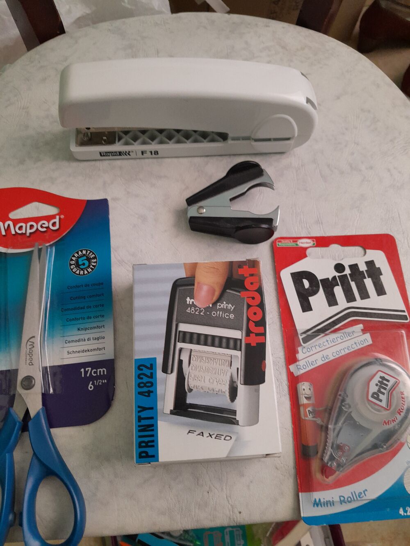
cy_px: 273
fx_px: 426
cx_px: 205
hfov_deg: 51.4
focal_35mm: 27
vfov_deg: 65.3
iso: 320
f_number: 1.8
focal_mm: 4
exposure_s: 1/50
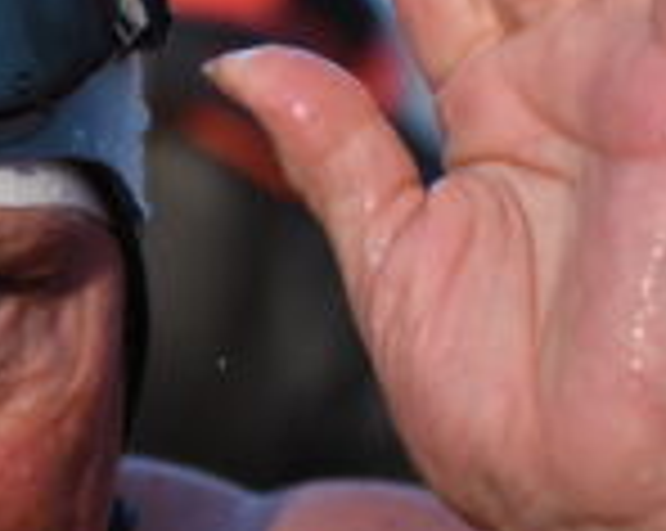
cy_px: 418
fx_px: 6299
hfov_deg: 6.0
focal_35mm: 320
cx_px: -252
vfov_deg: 4.8
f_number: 4
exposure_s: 1/1000
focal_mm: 70
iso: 220
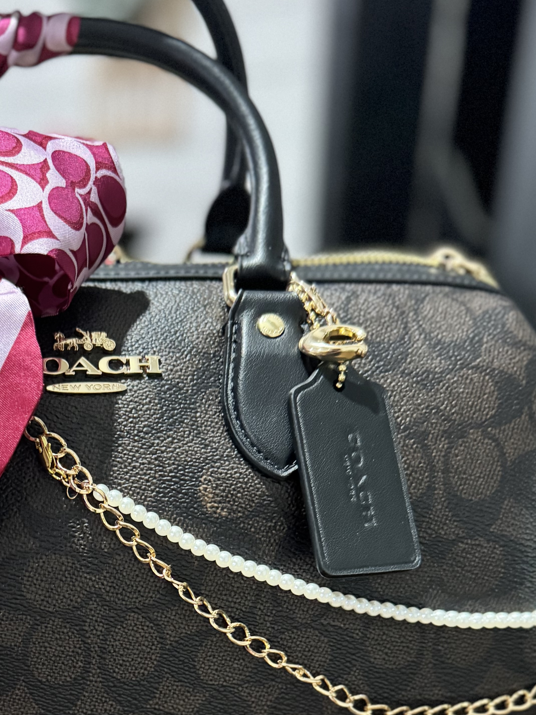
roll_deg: +0.5
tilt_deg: -23.7
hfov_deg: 29.5
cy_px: 649
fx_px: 991
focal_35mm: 48
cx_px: 96
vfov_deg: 37.0
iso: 1250
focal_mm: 6.76
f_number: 1.78
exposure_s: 1/30
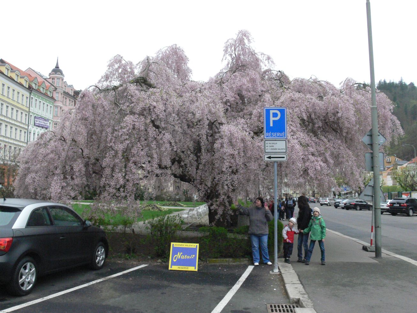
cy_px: 156
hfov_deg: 52.6
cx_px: 208
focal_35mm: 35
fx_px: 422
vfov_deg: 40.7
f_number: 5.6
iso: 400
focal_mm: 7.4
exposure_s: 1/250
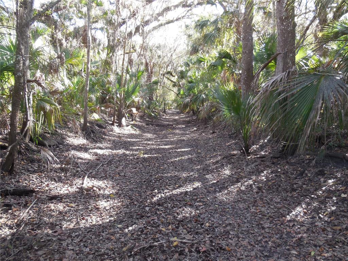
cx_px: 174
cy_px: 130
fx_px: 251
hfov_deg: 69.4
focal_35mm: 25
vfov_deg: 54.9
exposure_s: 1/50
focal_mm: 4.5
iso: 125
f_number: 3.1
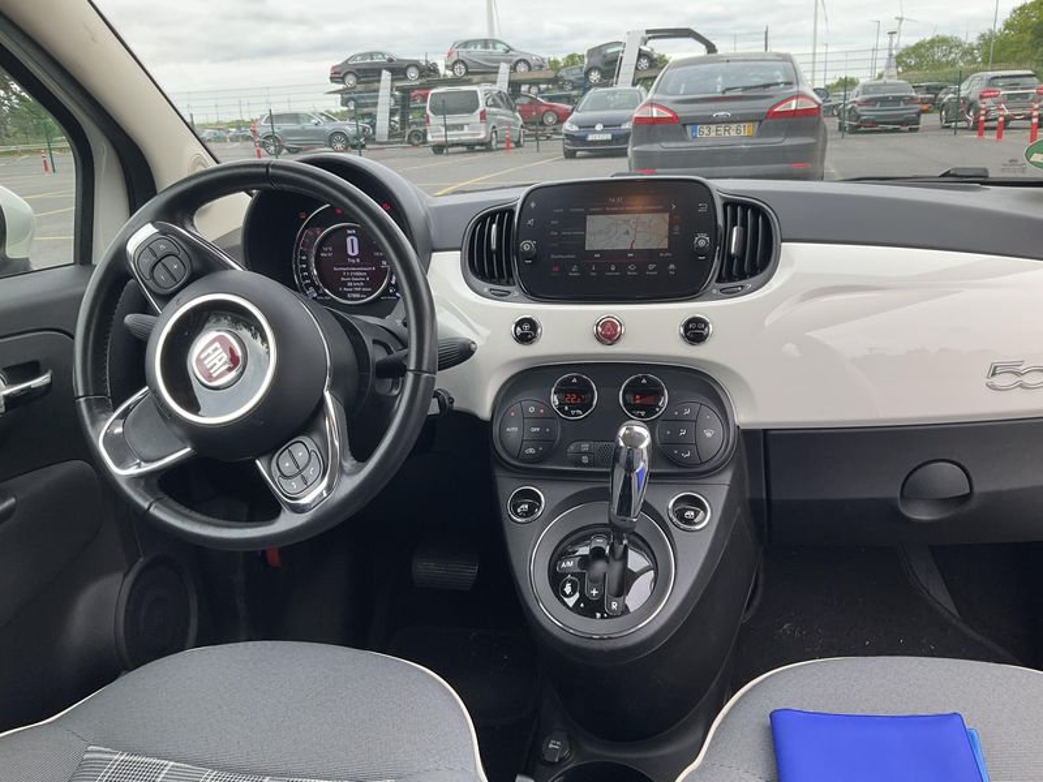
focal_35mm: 29
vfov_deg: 48.2
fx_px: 874
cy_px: 391
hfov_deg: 61.7
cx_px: 522
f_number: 1.8
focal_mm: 3
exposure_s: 1/181
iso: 20
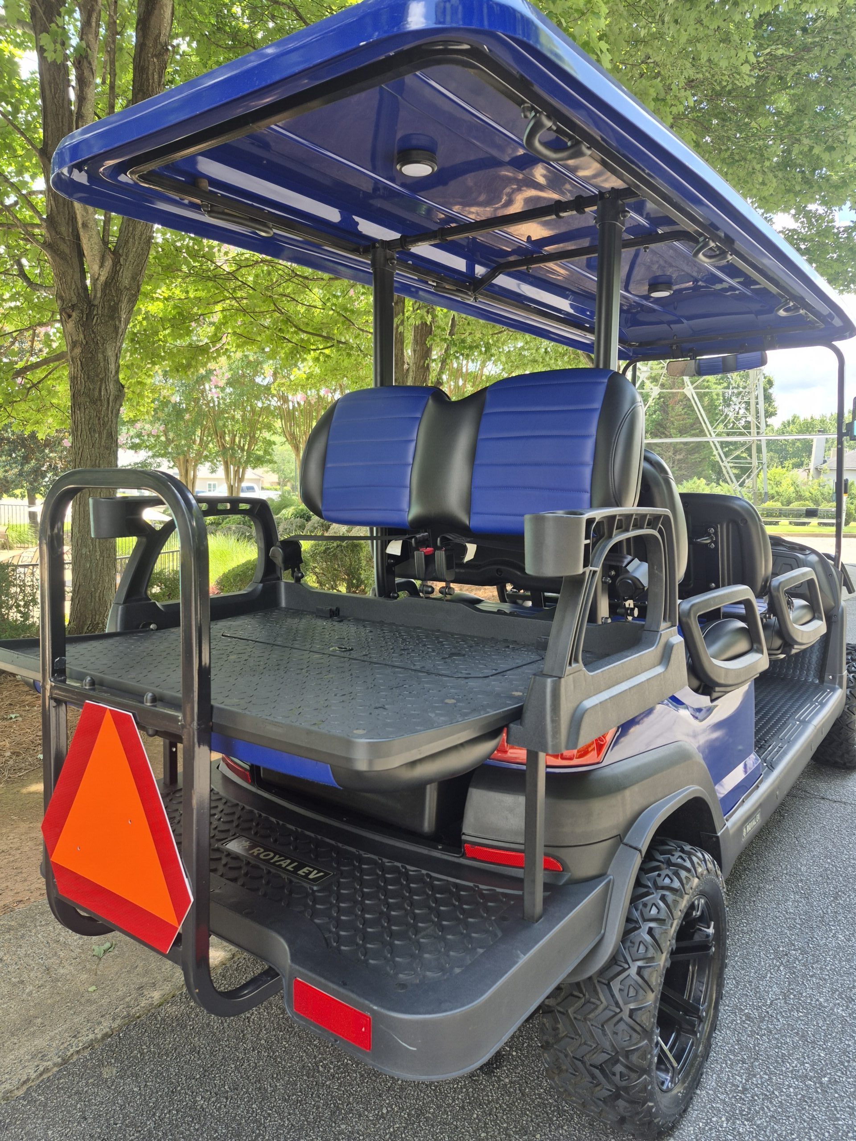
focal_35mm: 23
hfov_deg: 58.9
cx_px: 428
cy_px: 570
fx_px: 758
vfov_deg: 73.9
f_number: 1.8
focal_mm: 5.4
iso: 25
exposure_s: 1/180
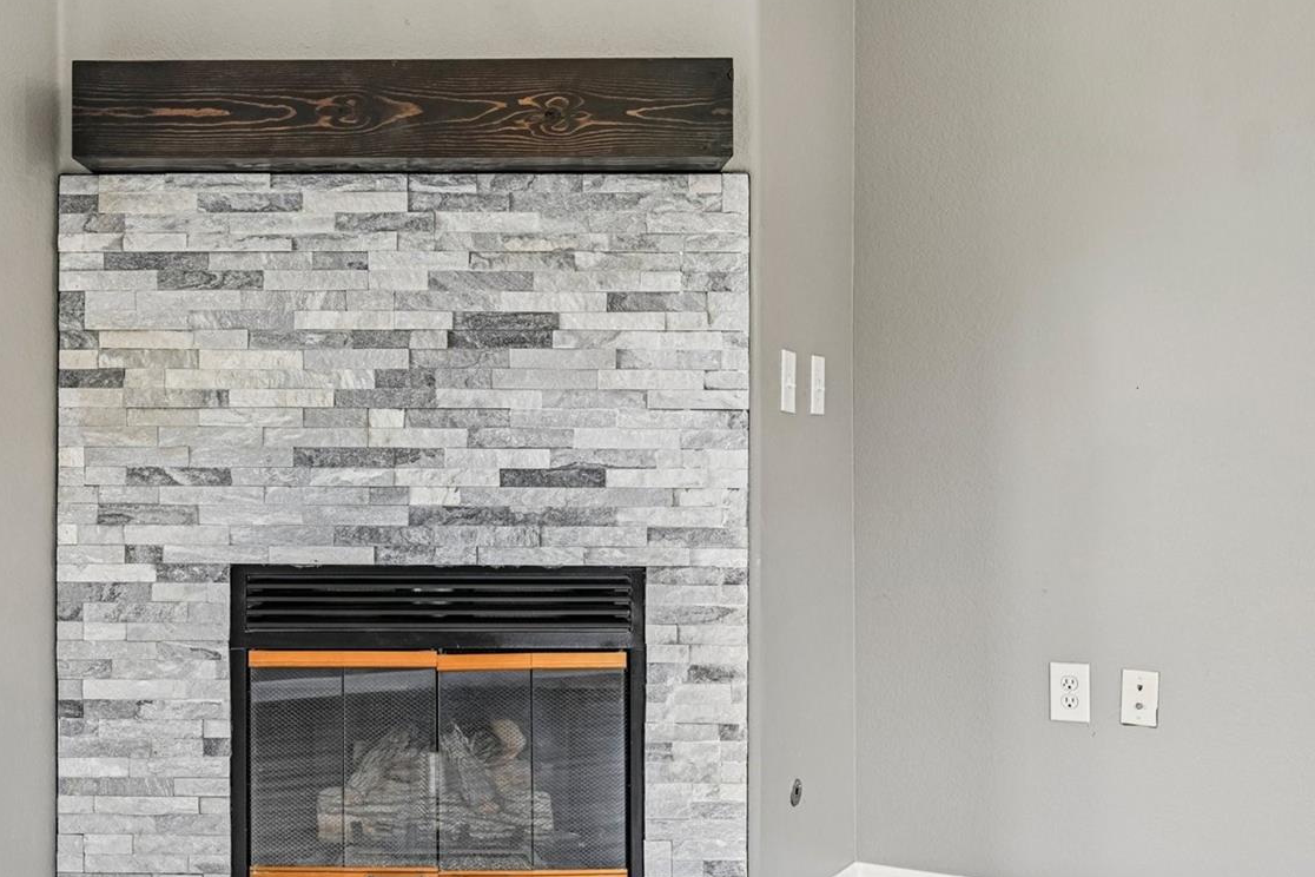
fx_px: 1571
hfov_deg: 44.7
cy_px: 461
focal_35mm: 43
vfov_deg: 31.2
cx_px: 429
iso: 400
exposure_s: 1/25
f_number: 10
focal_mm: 30
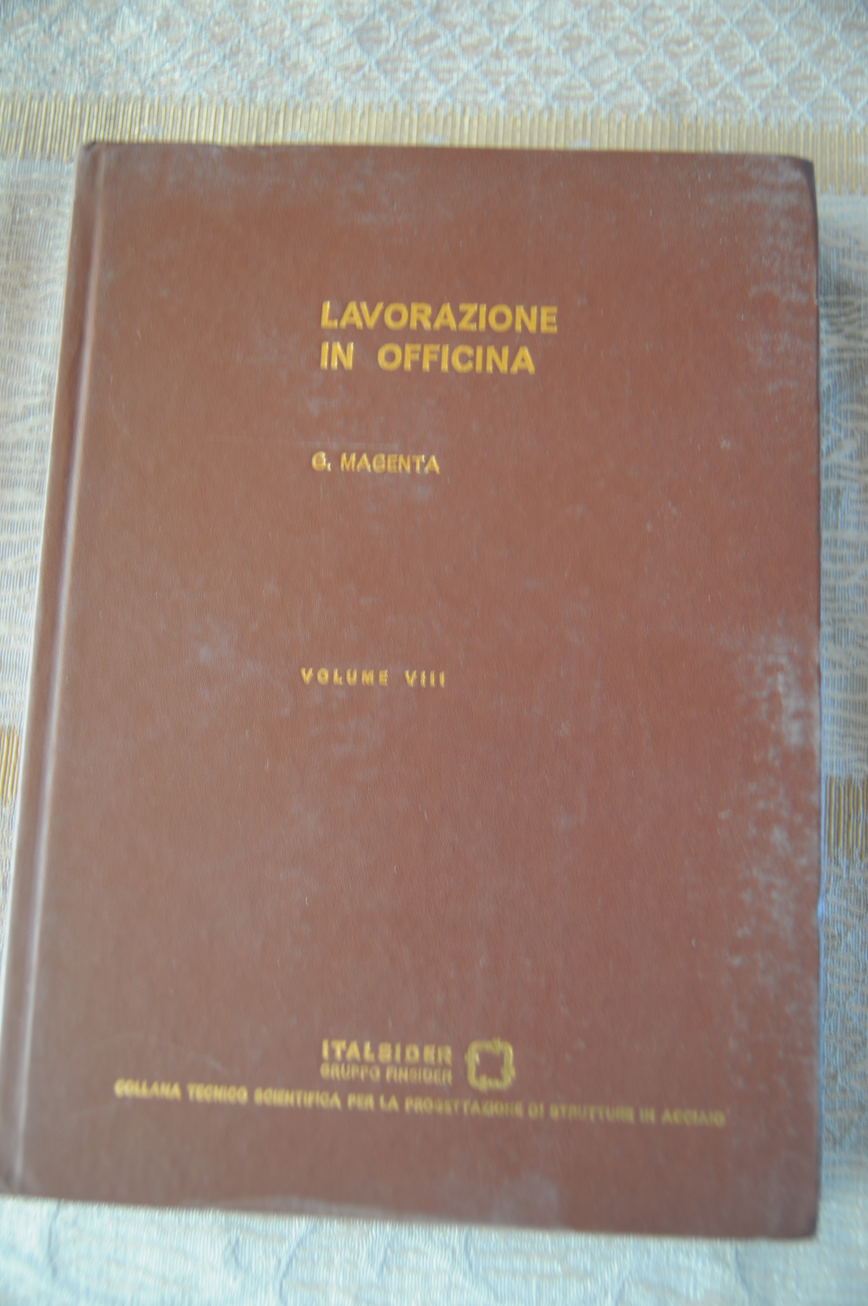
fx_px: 1414
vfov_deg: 49.6
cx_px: 434
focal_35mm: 39
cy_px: 653
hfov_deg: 34.1
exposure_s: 1/15
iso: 200
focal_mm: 26
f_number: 2.8
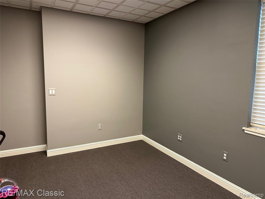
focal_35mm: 24
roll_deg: -1.4
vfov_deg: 56.8
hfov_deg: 71.6
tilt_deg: -8.2
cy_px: 100
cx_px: 132
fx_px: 184
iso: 200
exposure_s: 1/60
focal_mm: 6.86
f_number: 1.78
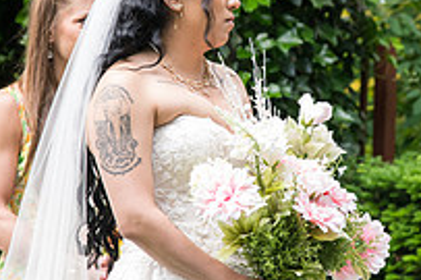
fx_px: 2337
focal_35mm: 200
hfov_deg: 10.3
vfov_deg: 6.9
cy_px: 74
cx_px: 311
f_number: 3.2
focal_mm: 70
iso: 1000
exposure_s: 1/400
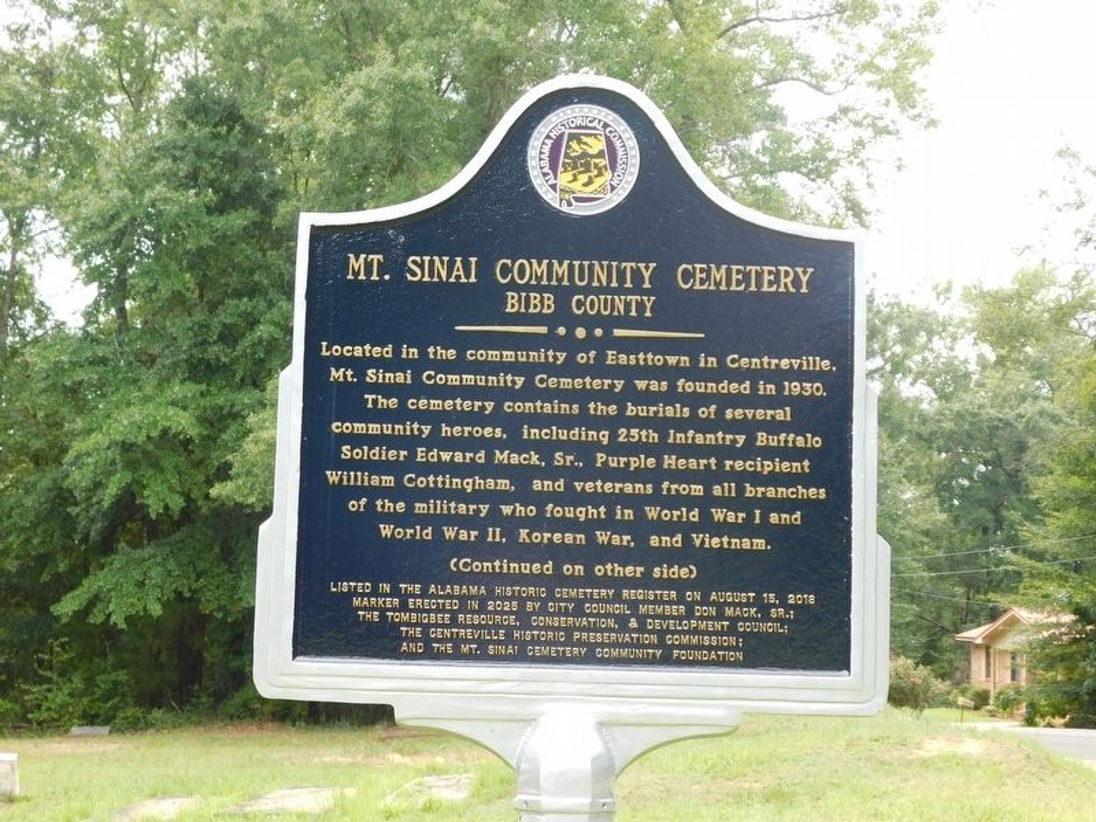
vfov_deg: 24.8
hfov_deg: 32.7
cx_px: 548
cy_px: 411
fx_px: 1868
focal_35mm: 59
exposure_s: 1/80
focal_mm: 10.4
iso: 125
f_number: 4
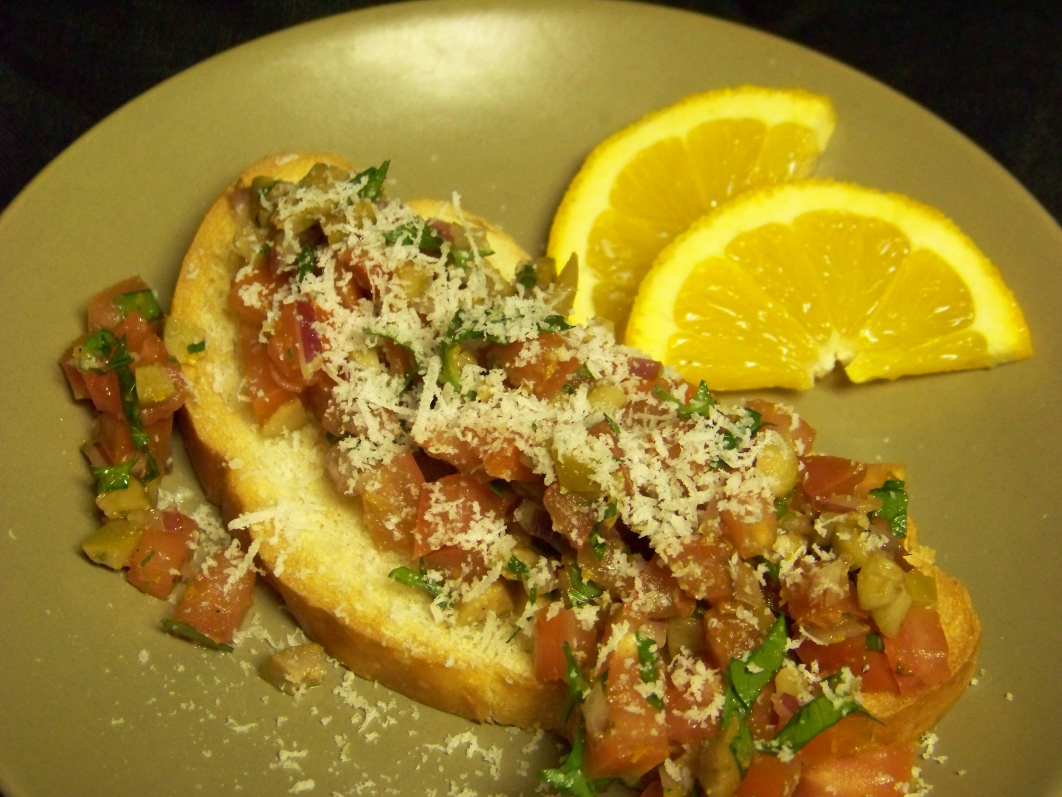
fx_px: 2669
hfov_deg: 22.5
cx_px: 531
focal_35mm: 87
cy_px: 398
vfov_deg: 17.0
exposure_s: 1/20
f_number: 3.2
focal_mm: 14.6
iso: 400
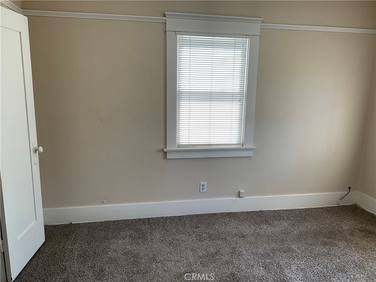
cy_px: 141
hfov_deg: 61.7
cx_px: 188
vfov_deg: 48.2
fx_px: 315
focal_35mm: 29
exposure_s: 1/120
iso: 50
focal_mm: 3
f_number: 1.8
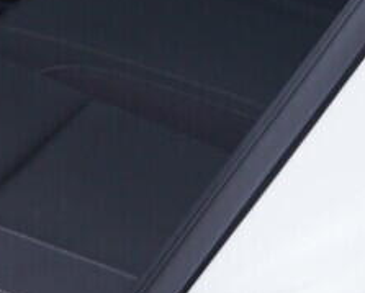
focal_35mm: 218
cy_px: -90
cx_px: -286
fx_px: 2358
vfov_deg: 7.0
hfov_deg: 8.5
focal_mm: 24
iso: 125
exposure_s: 1/40
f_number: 3.2
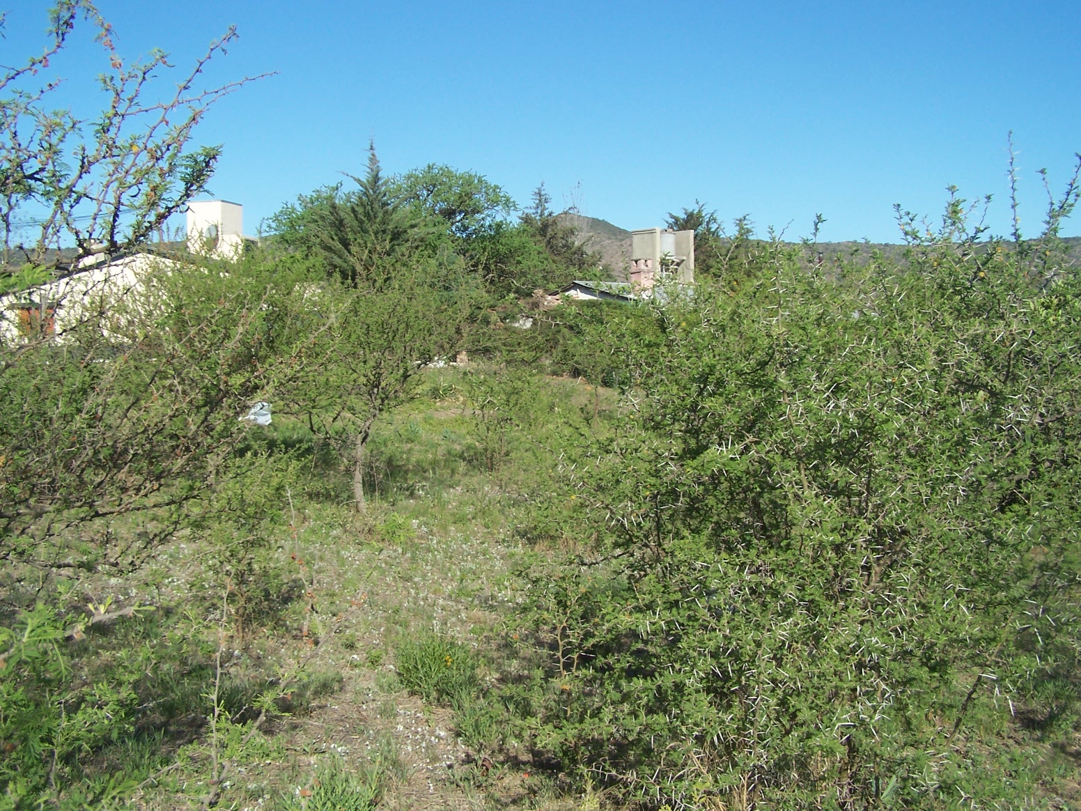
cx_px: 540
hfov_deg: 49.0
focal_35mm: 38
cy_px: 406
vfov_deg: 37.7
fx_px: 1187
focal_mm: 6.3
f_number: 4
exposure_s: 1/750
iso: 80
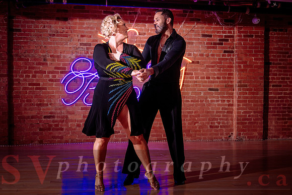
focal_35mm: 49
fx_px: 399
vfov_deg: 27.4
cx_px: 146
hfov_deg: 40.2
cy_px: 100
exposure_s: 1/320
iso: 1250
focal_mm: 40
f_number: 2.8
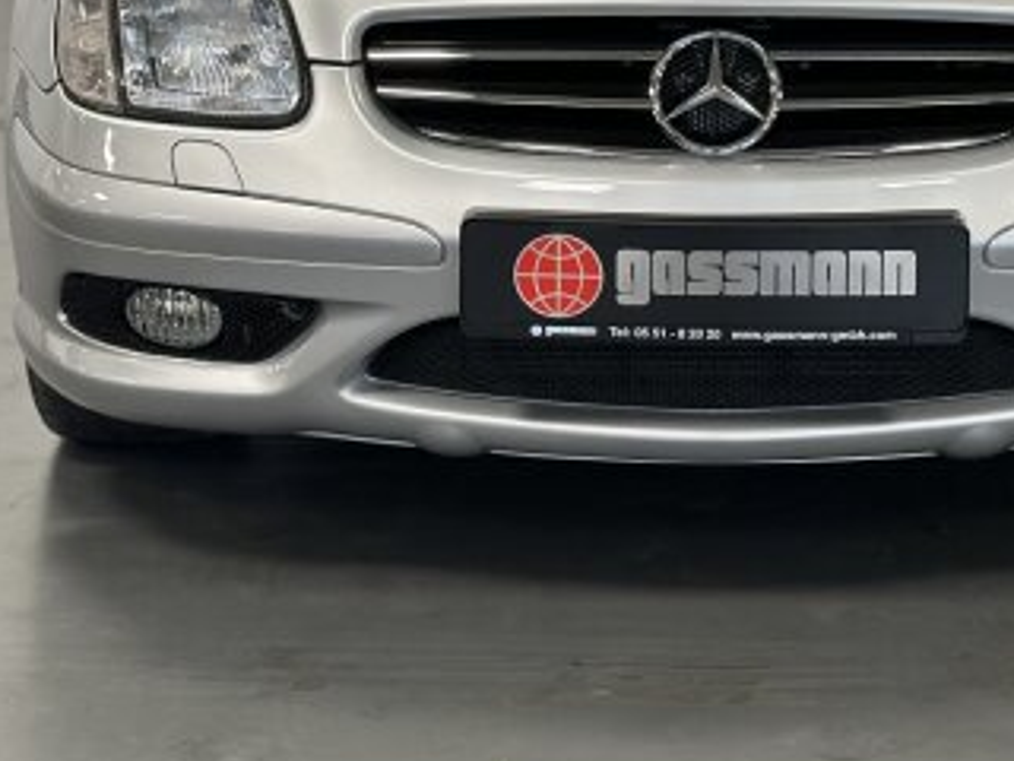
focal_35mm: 96
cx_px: 745
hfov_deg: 20.3
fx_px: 2812
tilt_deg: -10.4
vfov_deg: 15.2
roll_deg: -0.9
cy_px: 48
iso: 160
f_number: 1.78
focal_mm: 6.86
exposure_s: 1/50
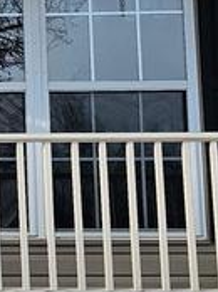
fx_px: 1204
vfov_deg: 13.8
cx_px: -238
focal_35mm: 143
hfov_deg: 9.6
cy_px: 123
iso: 16
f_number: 1.7
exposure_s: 1/550
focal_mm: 6.3
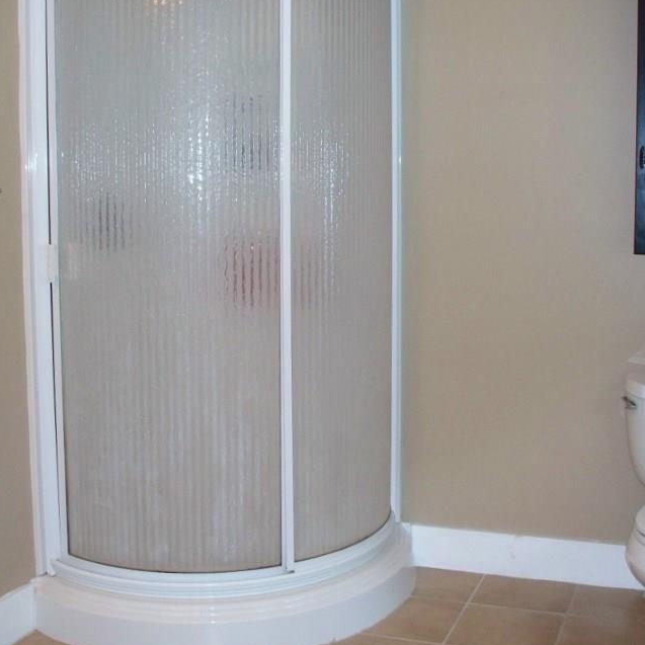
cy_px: 283
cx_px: 321
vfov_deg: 33.4
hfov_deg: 33.4
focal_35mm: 51
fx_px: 1075
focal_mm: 7.54
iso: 200
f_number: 2.8
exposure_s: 1/30
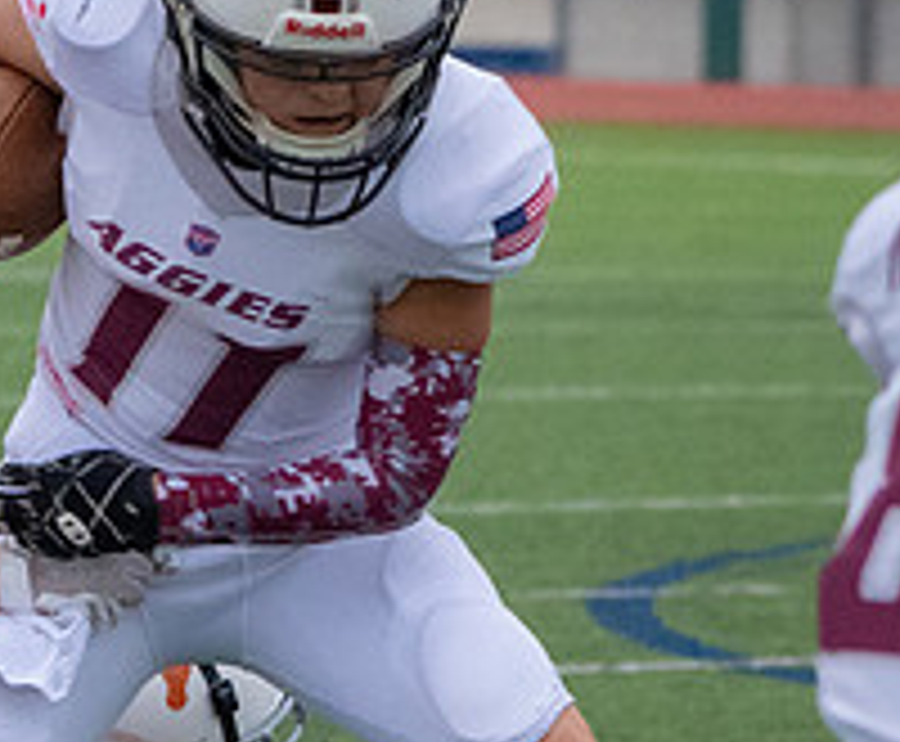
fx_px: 18066
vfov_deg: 2.4
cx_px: 169
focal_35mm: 670
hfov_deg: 2.9
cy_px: 299
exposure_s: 1/1250
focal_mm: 125
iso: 5000
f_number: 5.6
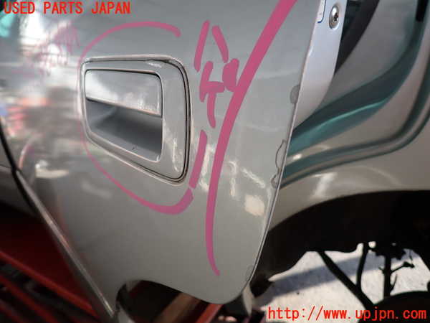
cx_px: 215
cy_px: 162
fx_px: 311
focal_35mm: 25
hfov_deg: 69.4
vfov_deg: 54.9
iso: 100
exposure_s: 1/200
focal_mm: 4.5
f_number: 2
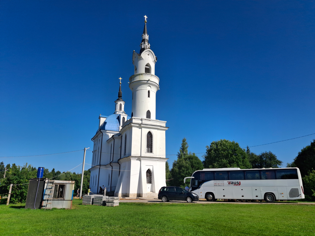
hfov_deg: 69.4
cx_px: 158
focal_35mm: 25
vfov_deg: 54.9
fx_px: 227
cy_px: 118
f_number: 1.8
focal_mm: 4.69
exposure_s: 1/1946
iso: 25
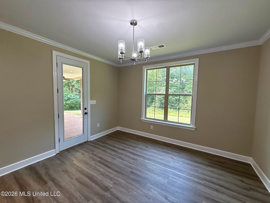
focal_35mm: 14
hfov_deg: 102.1
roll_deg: -0.7
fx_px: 109
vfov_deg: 85.7
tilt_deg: -5.3
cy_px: 102
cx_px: 135
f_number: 2.2
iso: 125
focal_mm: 2.22
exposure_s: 1/120
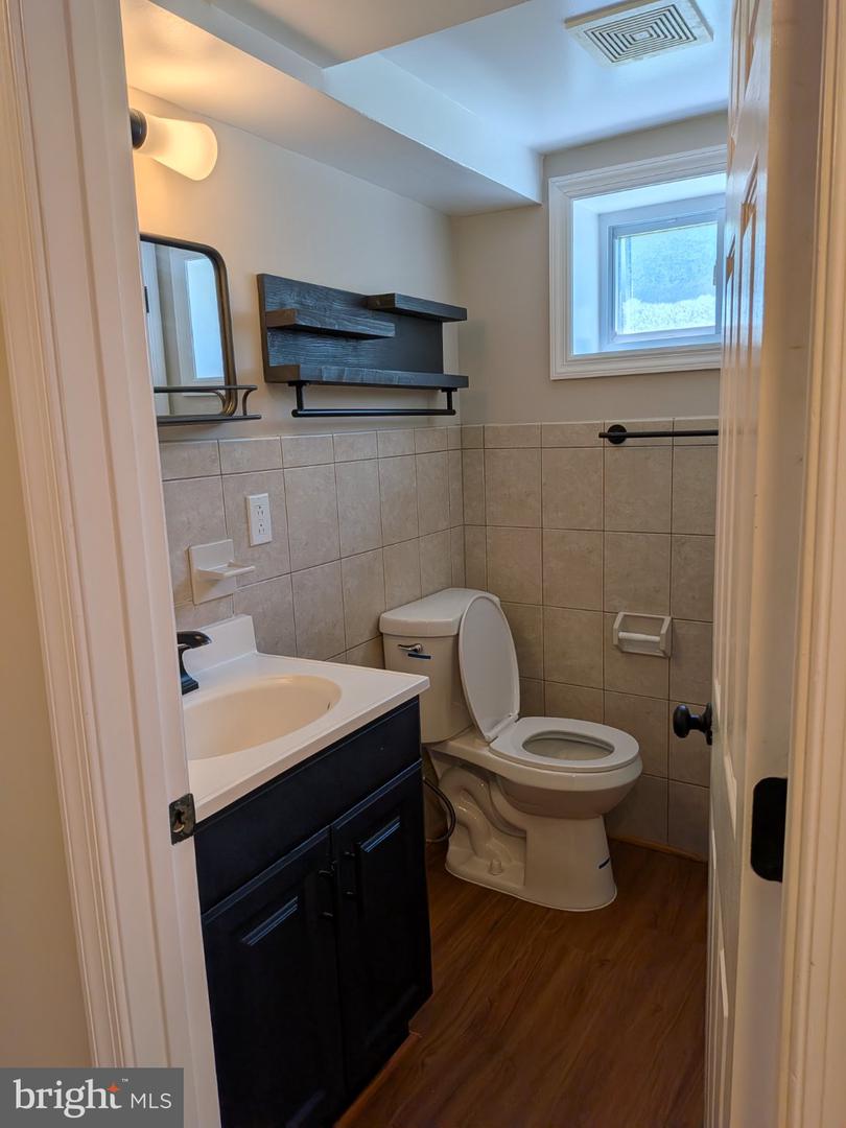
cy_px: 564
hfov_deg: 56.8
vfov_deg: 71.6
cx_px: 423
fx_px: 782
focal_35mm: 24
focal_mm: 4.53
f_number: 1.7
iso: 29
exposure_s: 1/962
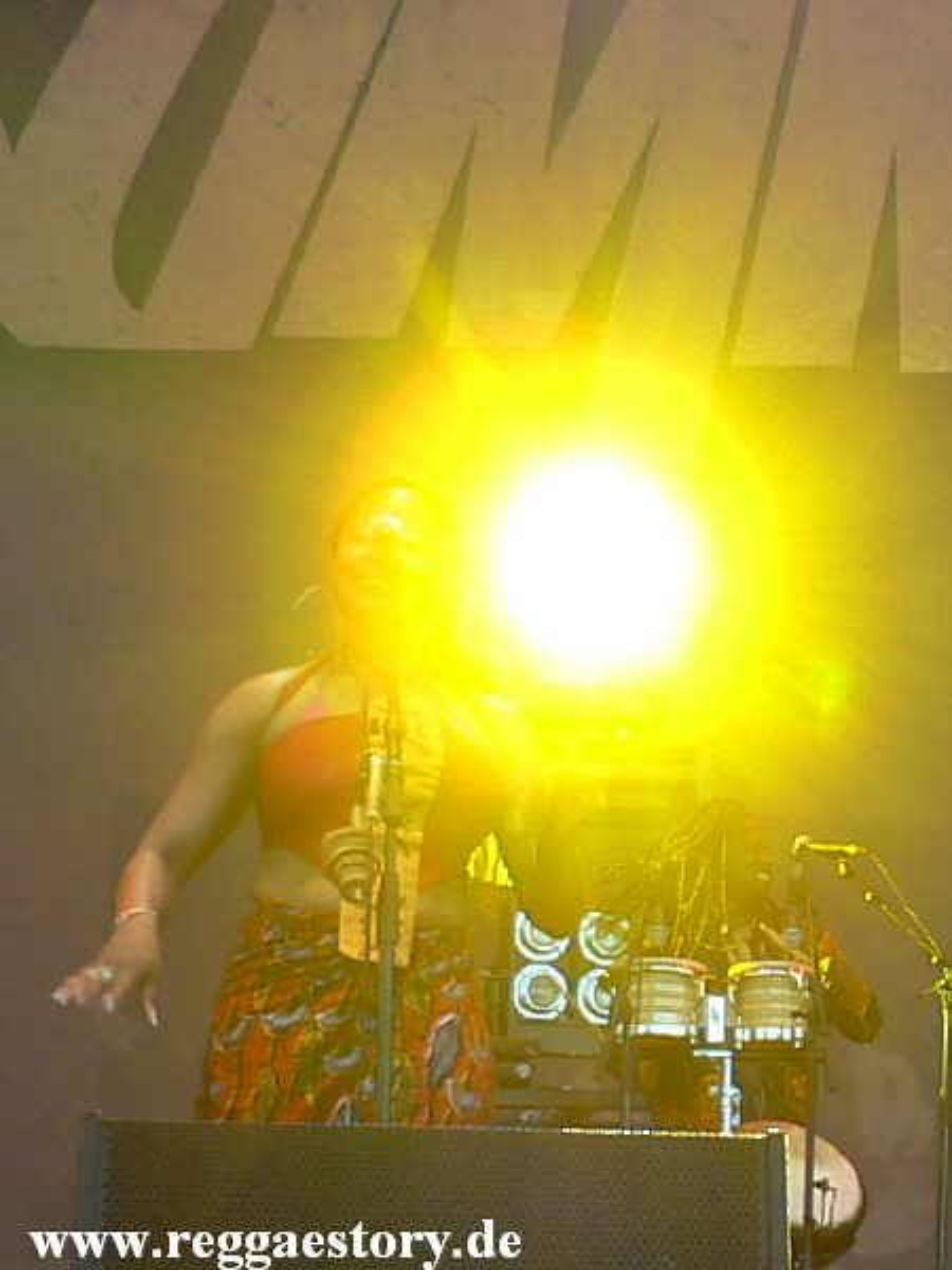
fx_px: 1283
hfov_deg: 40.7
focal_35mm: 35
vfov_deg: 52.6
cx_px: 476
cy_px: 635
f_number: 2.8
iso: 64
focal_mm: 6
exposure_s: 1/100
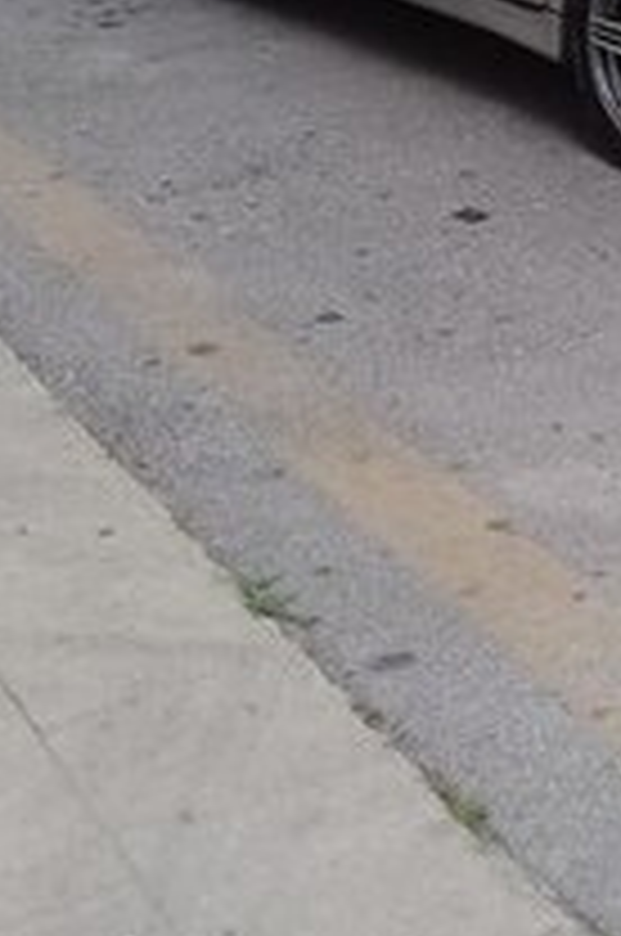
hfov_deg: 17.0
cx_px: 720
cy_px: -76
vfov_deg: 24.7
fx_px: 1999
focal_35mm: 77
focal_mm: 3.3
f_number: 2.2
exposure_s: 1/505
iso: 50
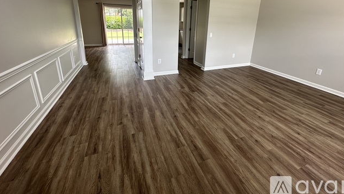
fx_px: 146
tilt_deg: -15.3
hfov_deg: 99.3
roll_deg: -1.5
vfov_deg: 65.1
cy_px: 62
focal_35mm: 16
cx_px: 177
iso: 64
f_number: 2.2
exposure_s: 1/99
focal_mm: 2.22
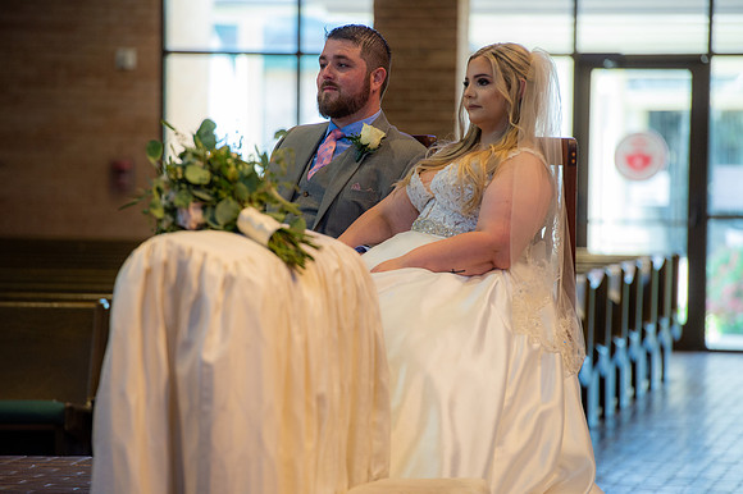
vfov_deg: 6.9
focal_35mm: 200
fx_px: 4125
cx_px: 372
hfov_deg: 10.3
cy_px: 247
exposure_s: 1/125
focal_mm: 200
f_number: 4.5
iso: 1250
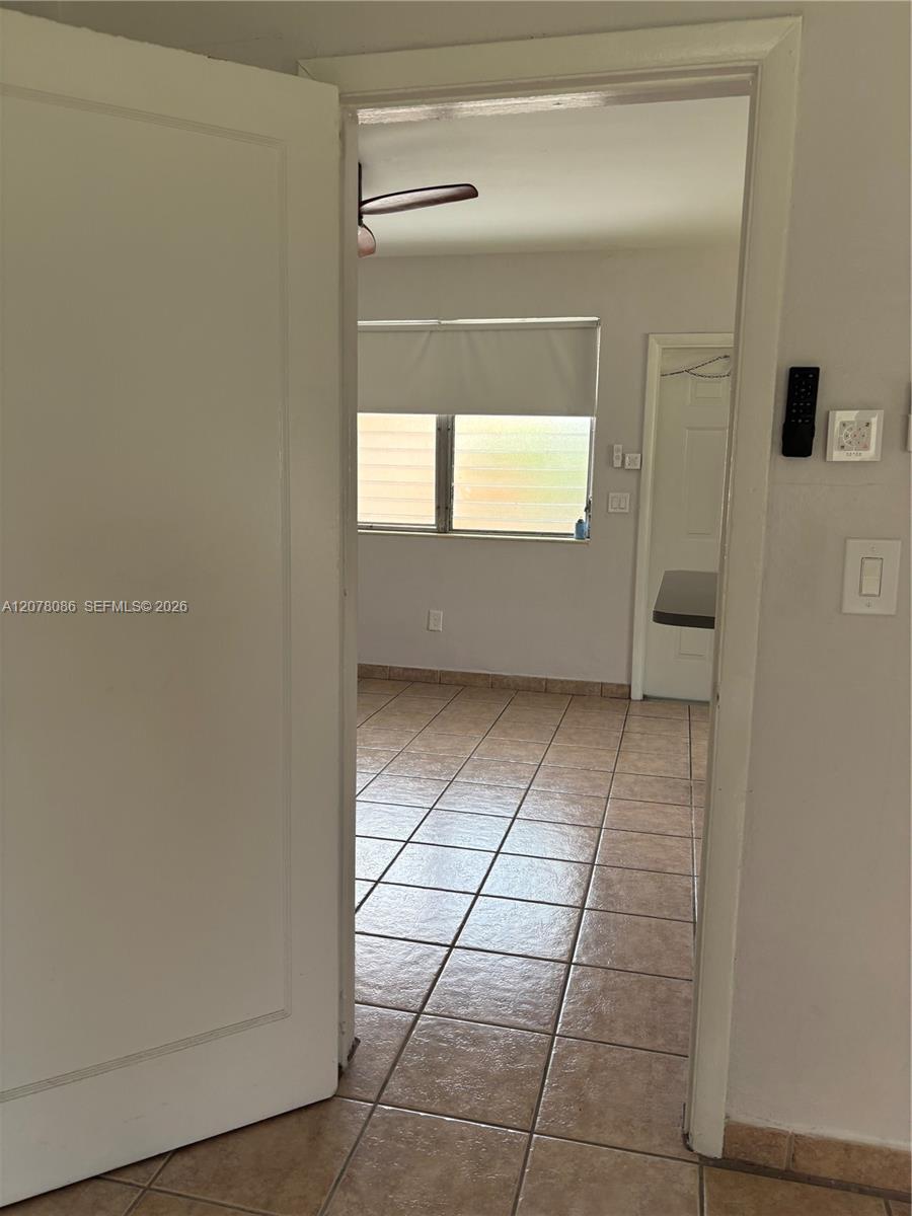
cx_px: 456
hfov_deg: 53.1
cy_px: 608
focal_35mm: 26
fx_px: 913
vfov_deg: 67.3
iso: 80
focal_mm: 5.96
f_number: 1.6
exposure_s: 1/121
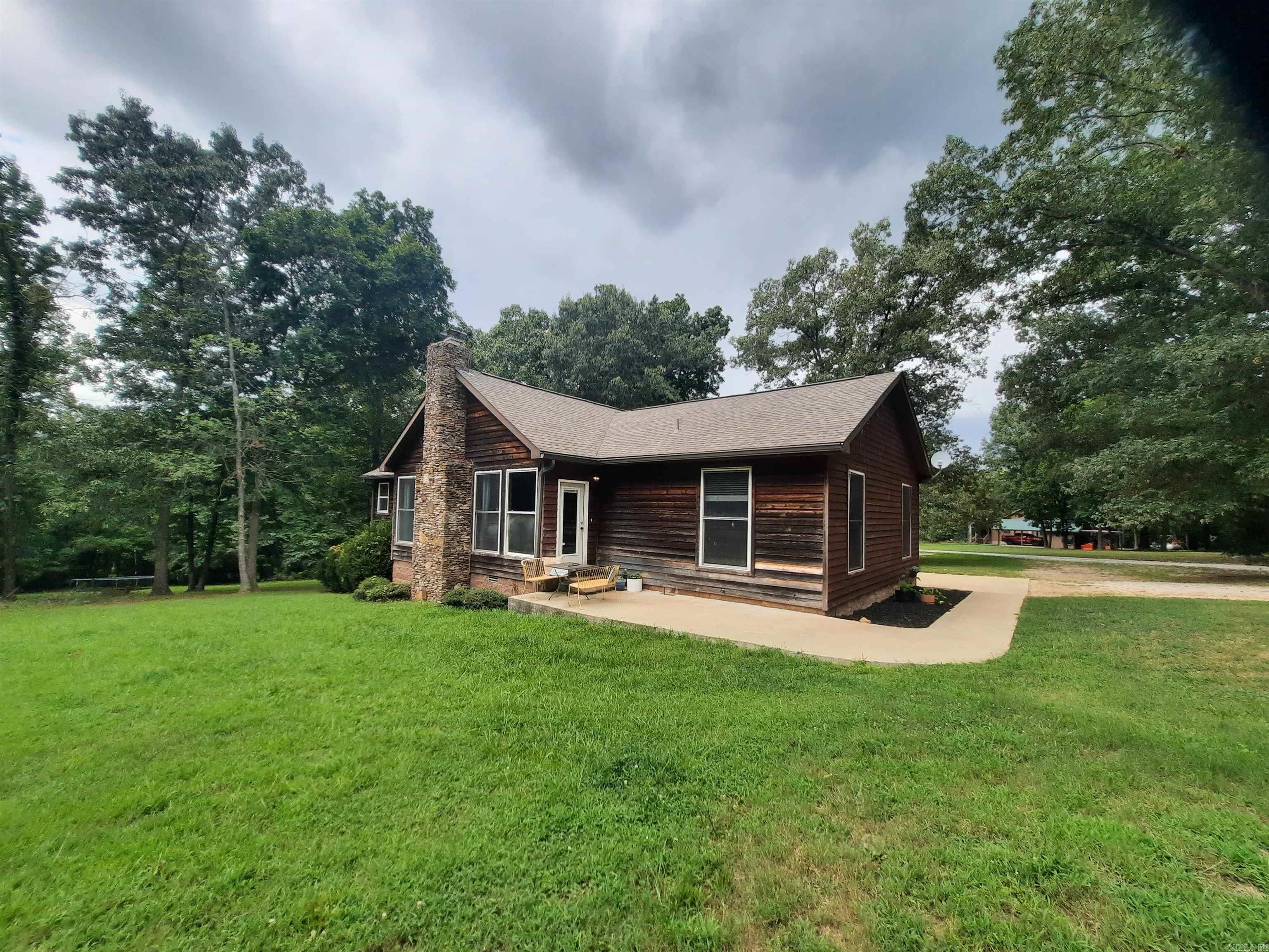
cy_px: 476
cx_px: 634
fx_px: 477
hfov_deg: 106.2
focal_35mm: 13
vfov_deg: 89.9
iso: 40
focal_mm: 1.74
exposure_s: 1/671
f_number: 2.2
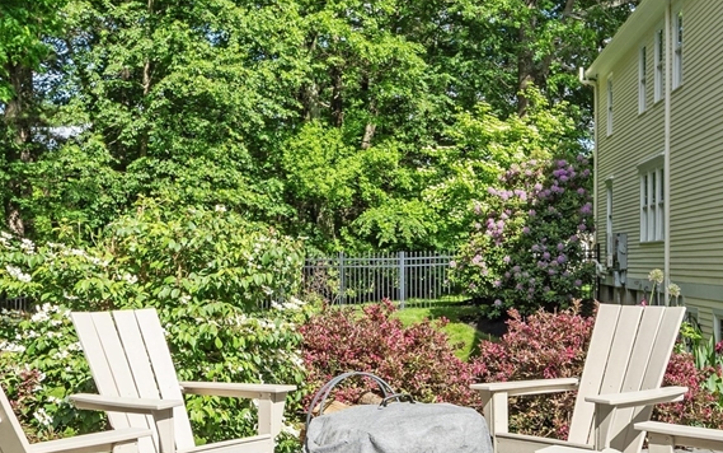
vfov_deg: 23.4
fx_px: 1084
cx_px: 414
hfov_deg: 36.8
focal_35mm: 55
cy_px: 324
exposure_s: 1/200
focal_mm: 20
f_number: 8
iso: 100
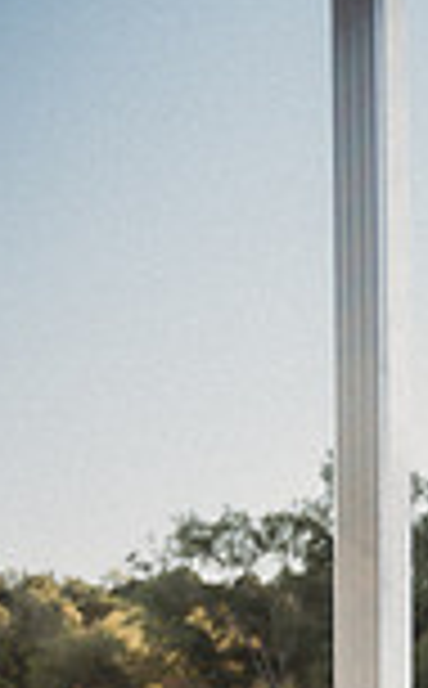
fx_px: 3150
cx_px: 1313
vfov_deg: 12.2
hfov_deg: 6.9
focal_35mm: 168
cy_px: 798
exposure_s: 1/200
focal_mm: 42
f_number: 2.8
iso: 100
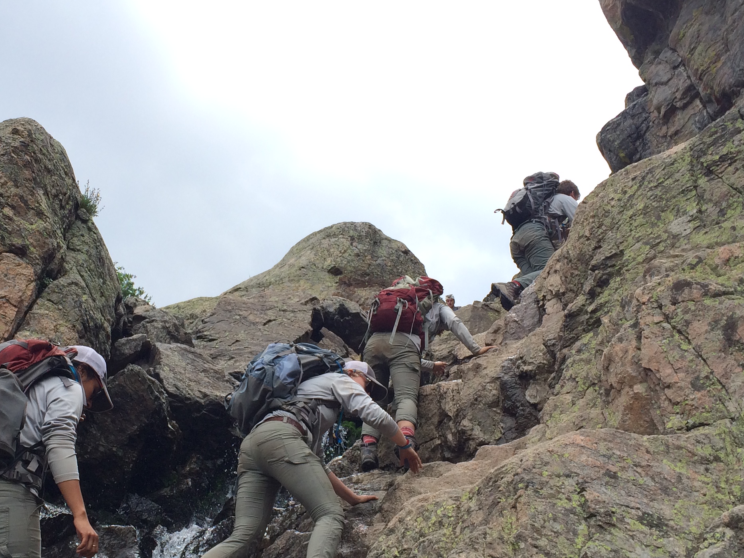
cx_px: 275
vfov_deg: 28.5
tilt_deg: +36.5
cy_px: 310
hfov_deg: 37.2
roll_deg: -4.7
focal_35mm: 51
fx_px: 1096
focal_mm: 4.15
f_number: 2.2
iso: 32
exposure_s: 1/651
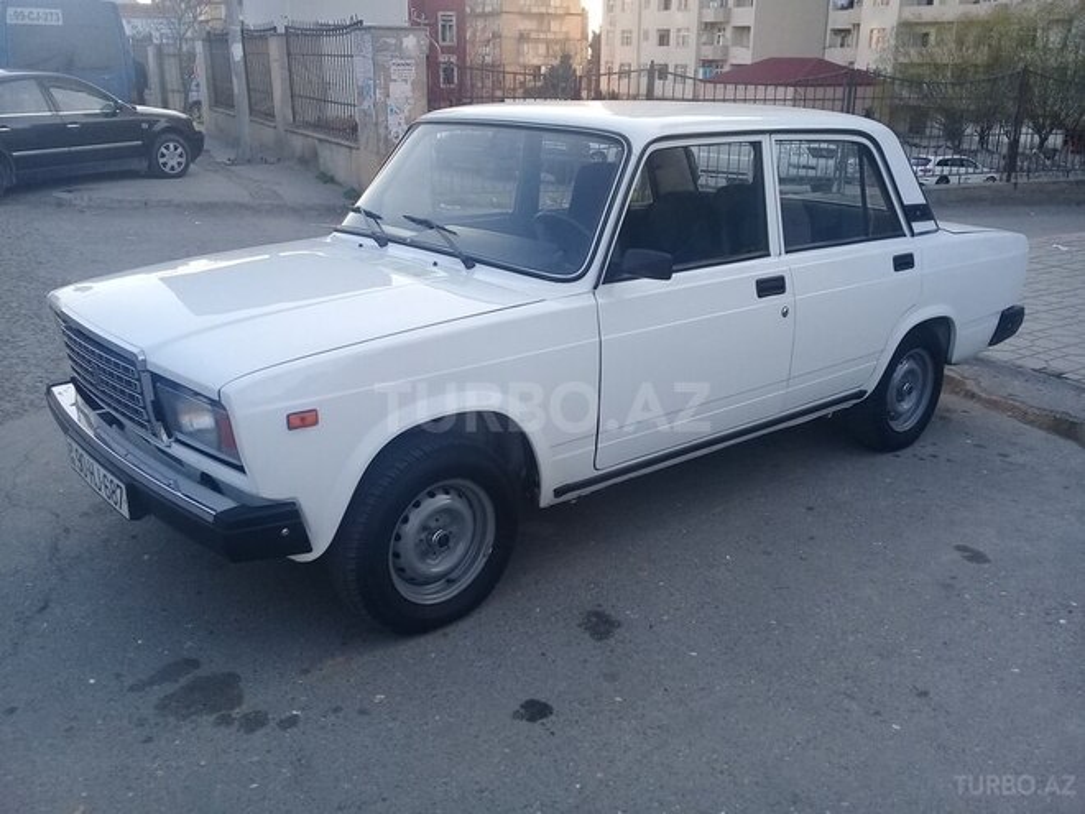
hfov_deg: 58.4
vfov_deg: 45.4
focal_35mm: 31
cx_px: 542
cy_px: 407
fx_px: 972
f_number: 2.2
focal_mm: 3.3
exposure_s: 1/213
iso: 50
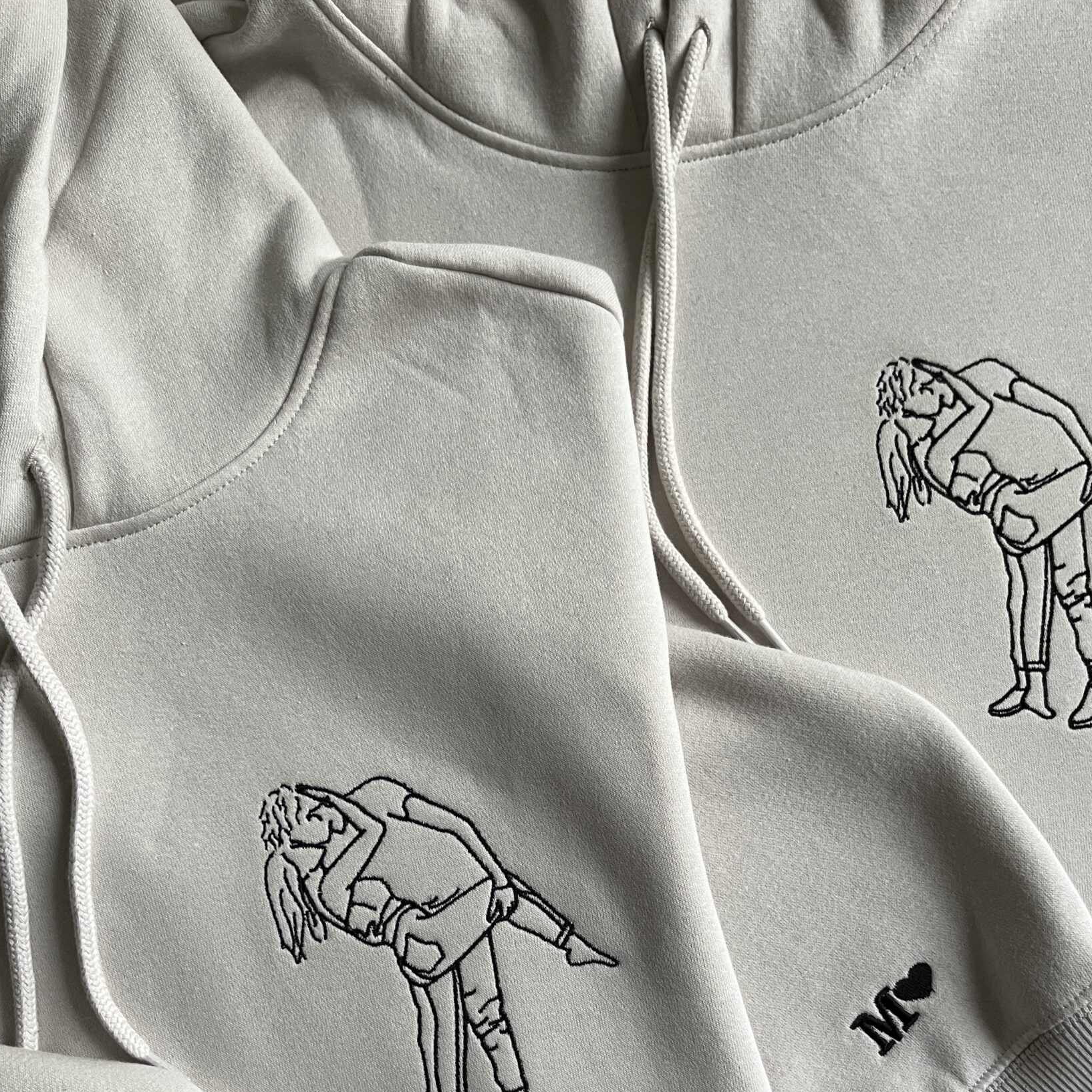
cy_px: 811
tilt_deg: -86.4
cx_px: 603
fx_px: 1285
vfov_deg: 44.6
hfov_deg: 46.0
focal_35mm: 36
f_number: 1.6
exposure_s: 1/65
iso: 125
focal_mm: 5.1
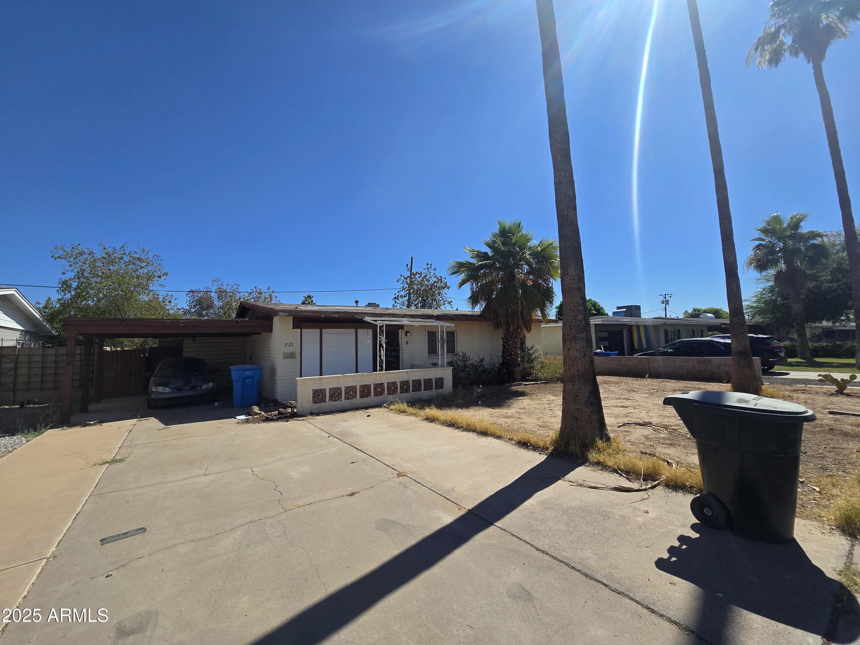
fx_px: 323
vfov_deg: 89.9
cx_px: 430
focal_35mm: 13
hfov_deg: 106.2
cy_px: 322
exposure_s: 1/3579
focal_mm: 2.2
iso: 50
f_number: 2.2
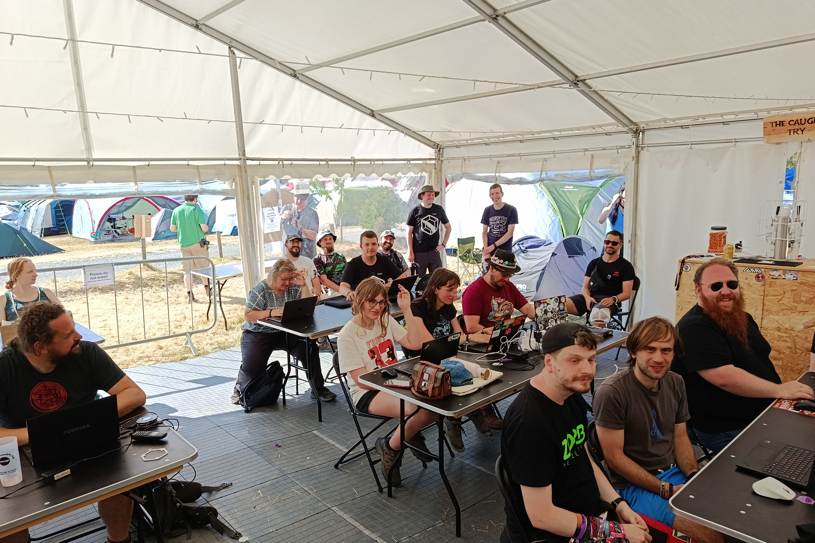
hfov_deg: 71.5
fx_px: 566
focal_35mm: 25
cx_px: 408
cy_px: 298
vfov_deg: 51.2
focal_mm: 5.24
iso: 50
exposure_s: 1/141
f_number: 1.7
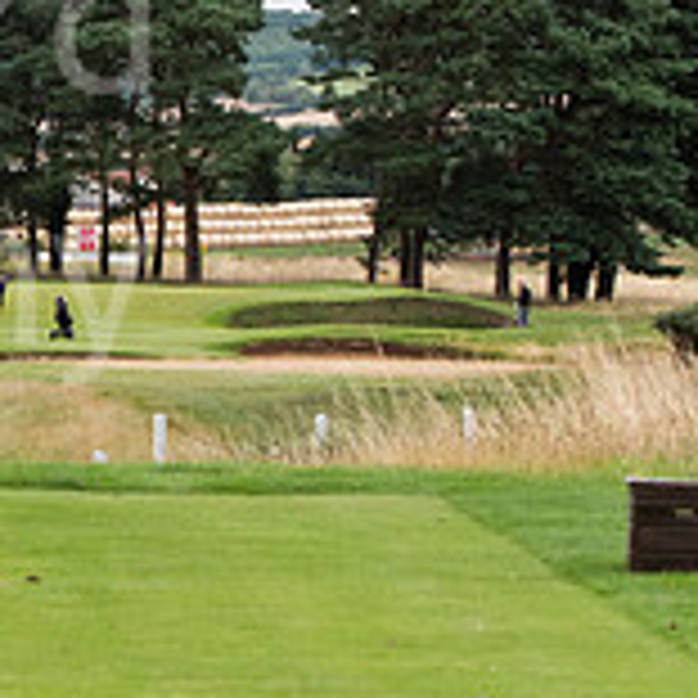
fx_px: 7642
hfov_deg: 5.2
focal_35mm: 335
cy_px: 61
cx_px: -423
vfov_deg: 5.2
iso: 500
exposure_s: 1/1250
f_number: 5.6
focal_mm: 70
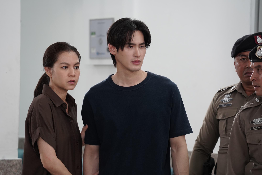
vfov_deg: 7.7
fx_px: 1303
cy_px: 88
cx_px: 131
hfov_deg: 11.5
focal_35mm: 179
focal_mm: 179
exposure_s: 1/160
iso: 2000
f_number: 5.6
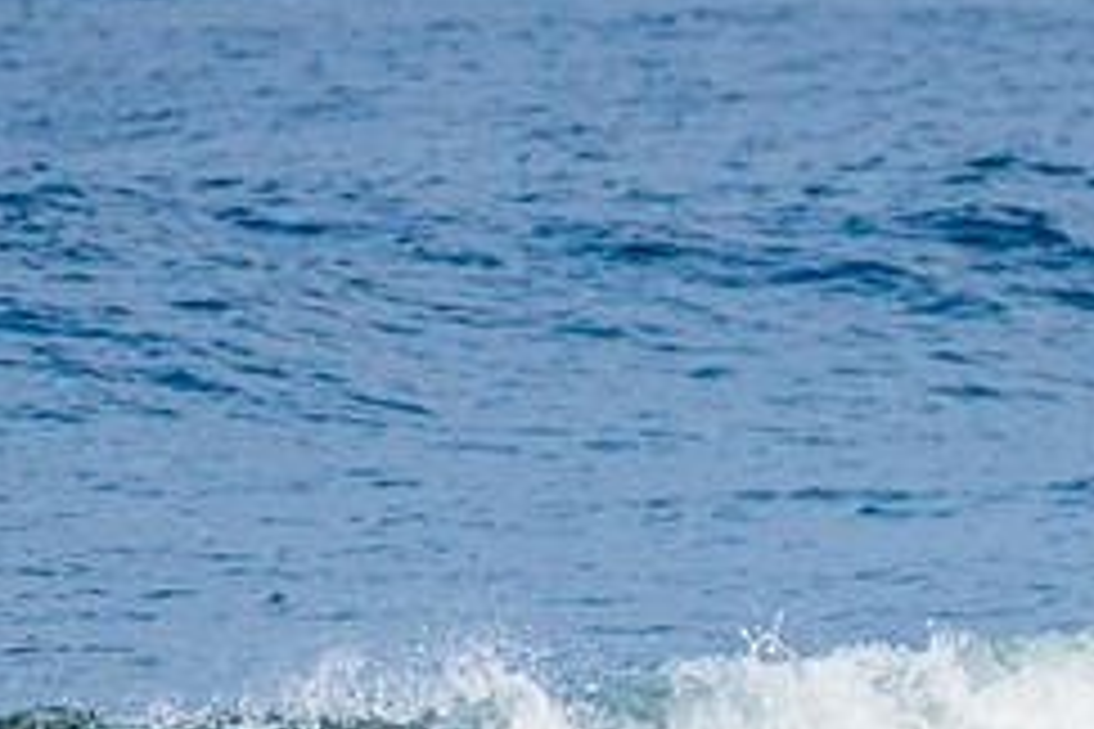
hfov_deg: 1.4
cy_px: 776
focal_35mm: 1460
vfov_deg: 0.9
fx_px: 44364
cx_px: 900
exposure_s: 1/1250
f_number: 5.6
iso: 360
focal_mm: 500
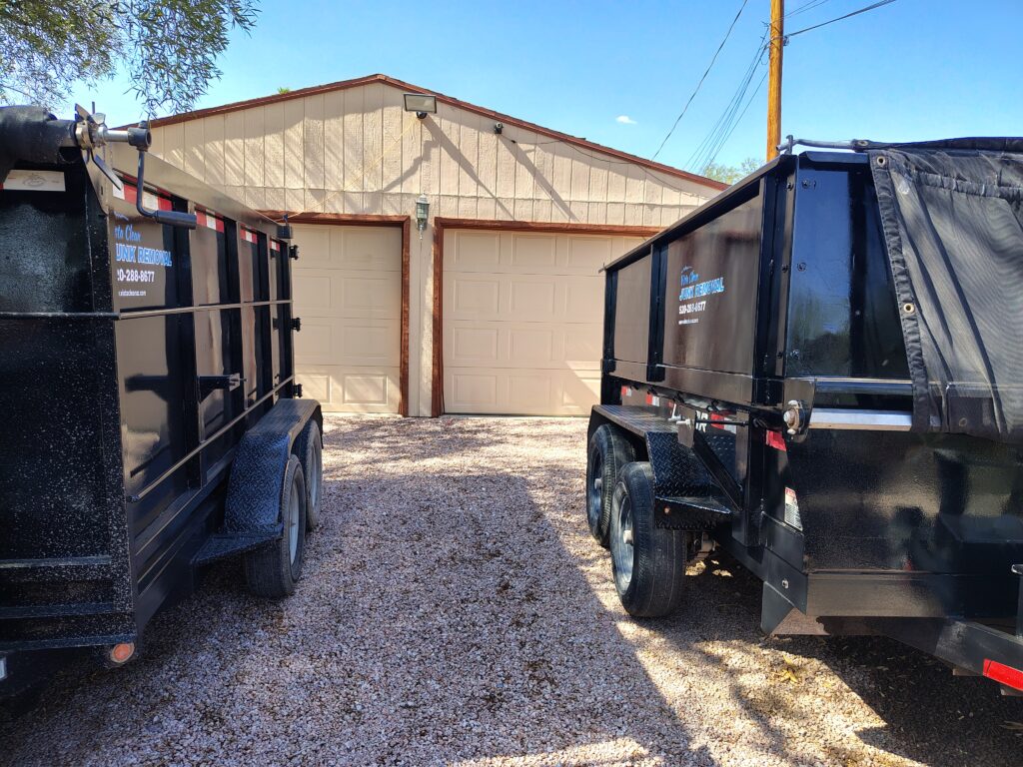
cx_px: 512
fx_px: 709
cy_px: 384
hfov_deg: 71.6
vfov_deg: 56.8
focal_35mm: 24
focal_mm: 5.56
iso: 100
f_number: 1.8
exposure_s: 1/274
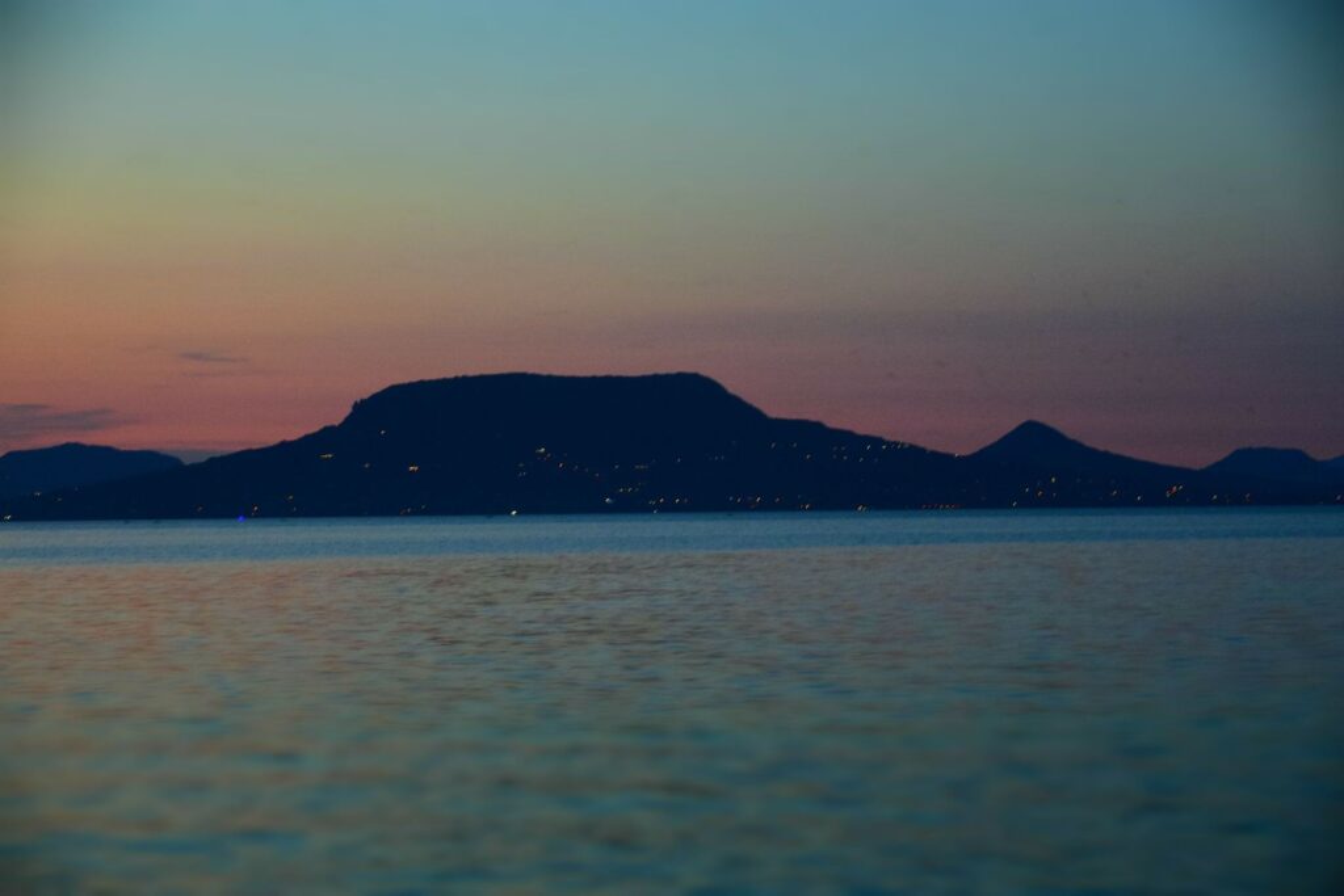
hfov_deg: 26.0
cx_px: 672
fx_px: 2912
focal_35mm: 78
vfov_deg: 17.5
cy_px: 448
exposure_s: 1/20
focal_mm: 52
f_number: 4.8
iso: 1600
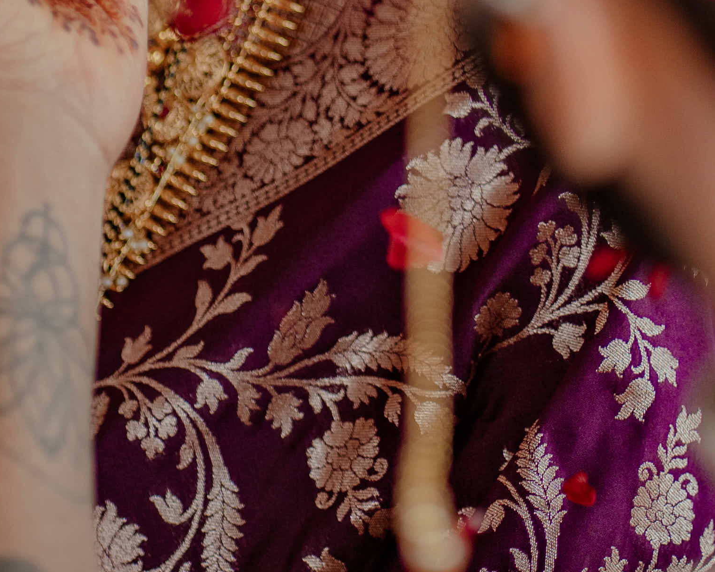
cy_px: -219
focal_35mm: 369
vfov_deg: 4.2
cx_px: 471
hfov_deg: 5.2
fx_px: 7808
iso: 160
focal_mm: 85
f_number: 1.6
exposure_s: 1/640
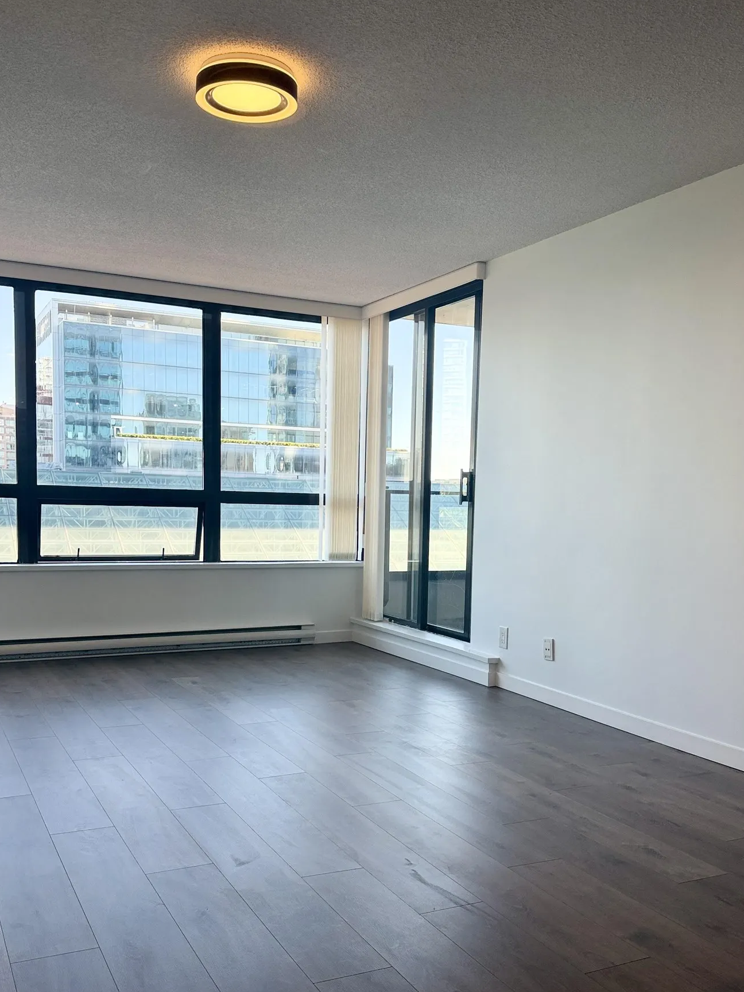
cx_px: 356
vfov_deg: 56.5
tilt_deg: -5.6
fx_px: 917
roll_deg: -1.2
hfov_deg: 44.1
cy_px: 575
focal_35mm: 32
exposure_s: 1/399
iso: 100
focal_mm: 6.76
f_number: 1.78
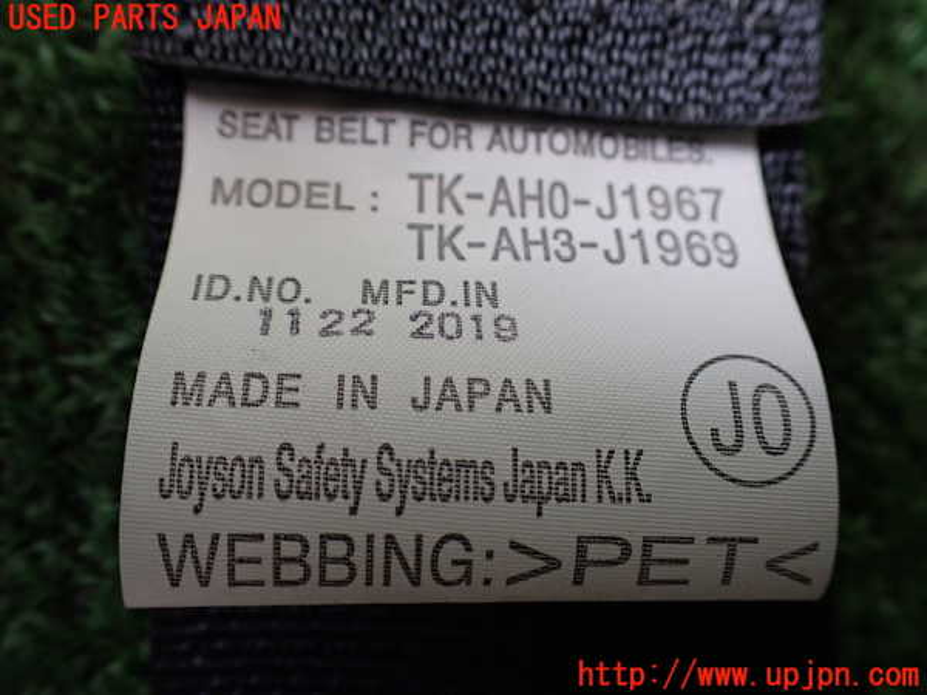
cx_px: 464
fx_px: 803
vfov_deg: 46.8
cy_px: 348
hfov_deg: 60.0
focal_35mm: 30
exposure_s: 1/125
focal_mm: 5.4
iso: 320
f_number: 2.3
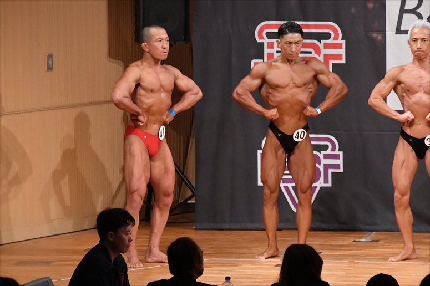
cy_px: 143
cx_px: 215
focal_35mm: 285
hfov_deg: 7.2
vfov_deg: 4.8
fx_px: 3403
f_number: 5.6
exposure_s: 1/400
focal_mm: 190
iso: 10000
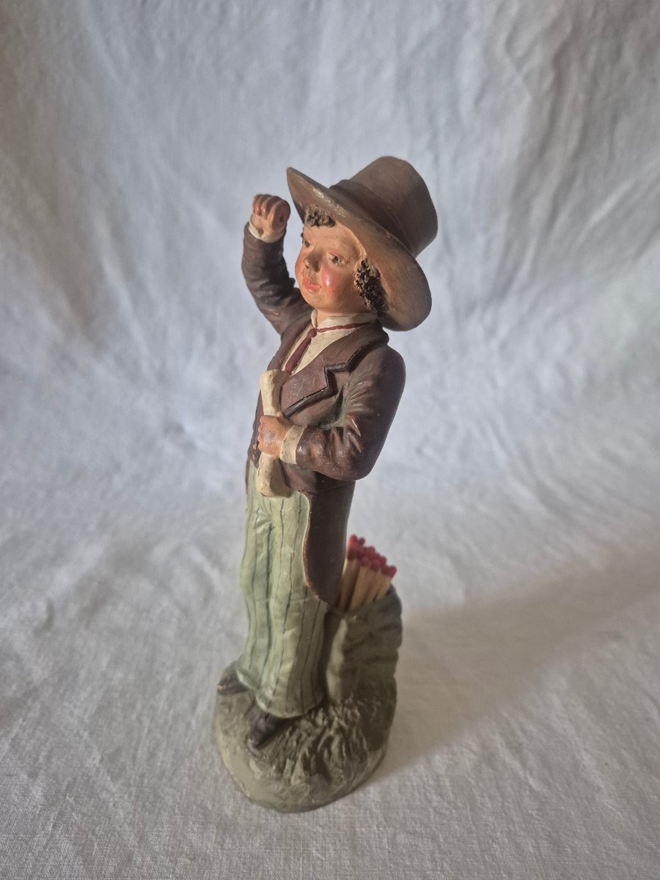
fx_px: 585
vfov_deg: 73.9
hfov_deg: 58.9
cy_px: 440
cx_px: 330
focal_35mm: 23
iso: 1000
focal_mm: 5.4
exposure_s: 1/100
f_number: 1.8
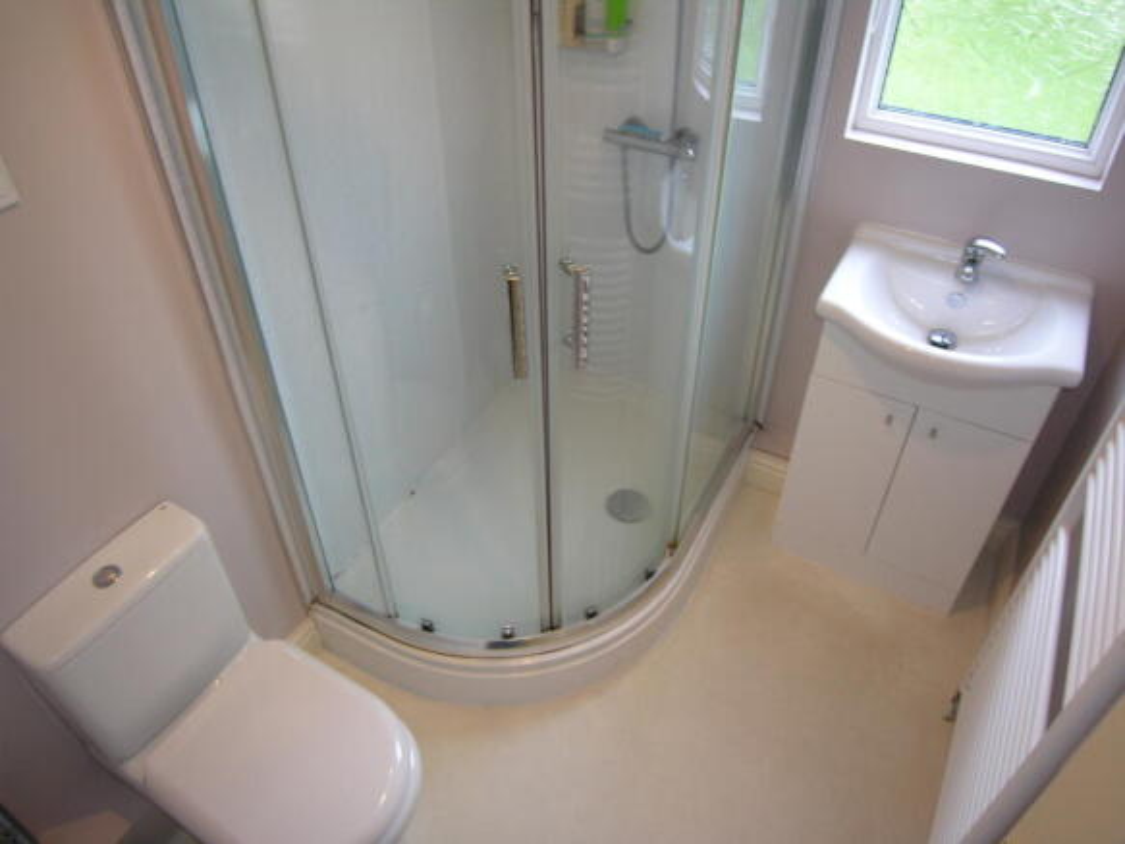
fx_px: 780
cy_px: 422
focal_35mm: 24
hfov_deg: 71.6
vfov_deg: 56.8
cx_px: 562
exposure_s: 1/3.9
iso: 70
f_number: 2.6
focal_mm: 6.1
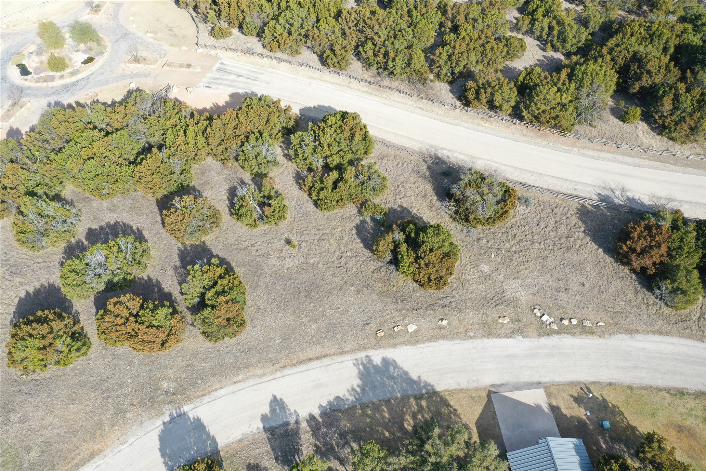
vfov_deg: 46.4
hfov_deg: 65.5
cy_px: 236
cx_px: 353
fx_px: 549
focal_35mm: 28
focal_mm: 10.26
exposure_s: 1/240
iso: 100
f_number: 5
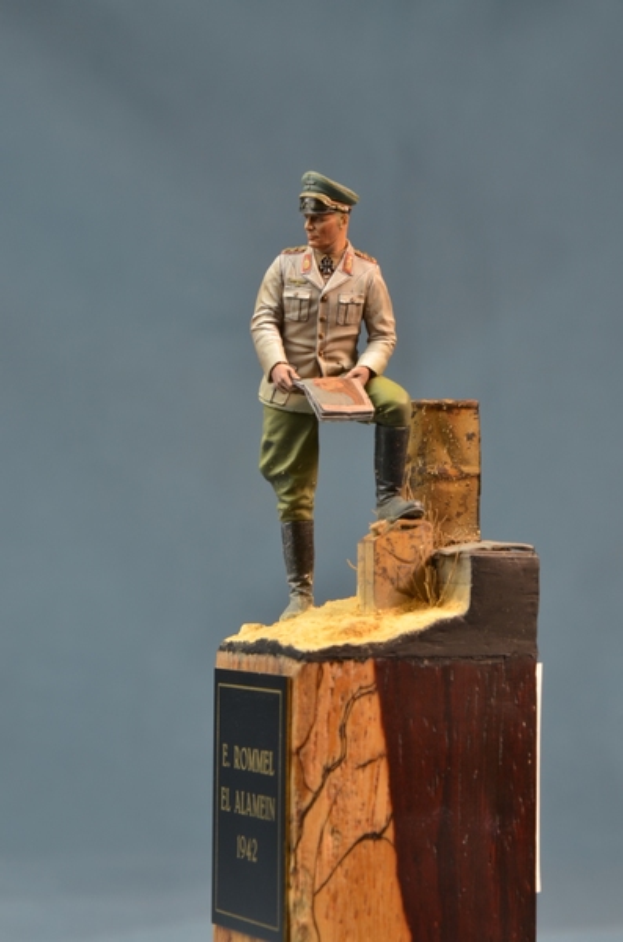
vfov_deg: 13.1
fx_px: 4110
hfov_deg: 8.7
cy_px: 471
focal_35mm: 158
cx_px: 312
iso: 200
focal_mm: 105
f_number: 18
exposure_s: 1/4
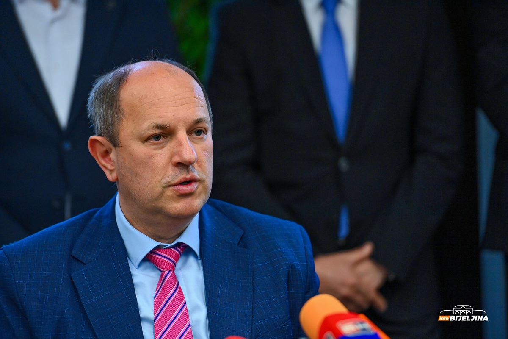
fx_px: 2822
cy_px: 170
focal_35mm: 200
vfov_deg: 6.9
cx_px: 254
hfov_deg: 10.3
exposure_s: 1/320
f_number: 2.8
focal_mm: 200
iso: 3200
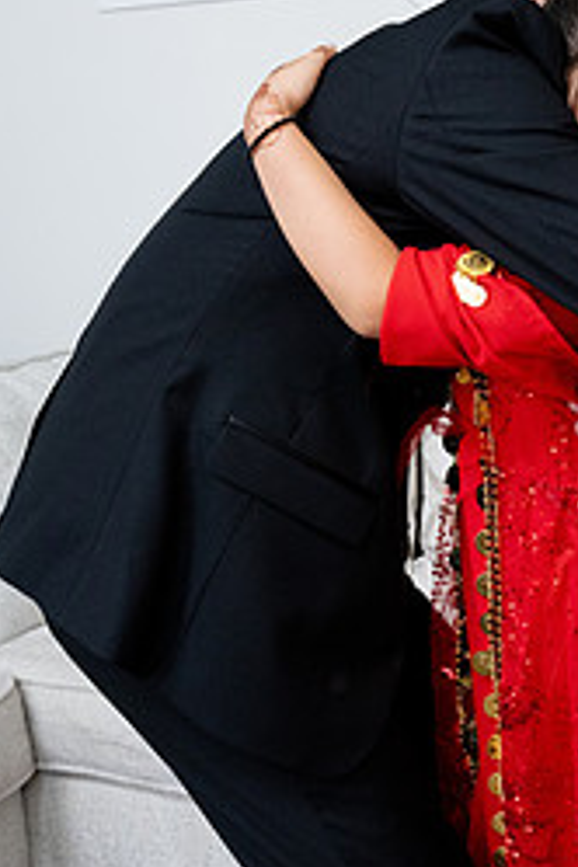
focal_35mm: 67
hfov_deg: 20.1
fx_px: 1613
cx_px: 449
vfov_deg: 30.1
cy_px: 386
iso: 6400
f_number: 9
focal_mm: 37
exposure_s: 1/160
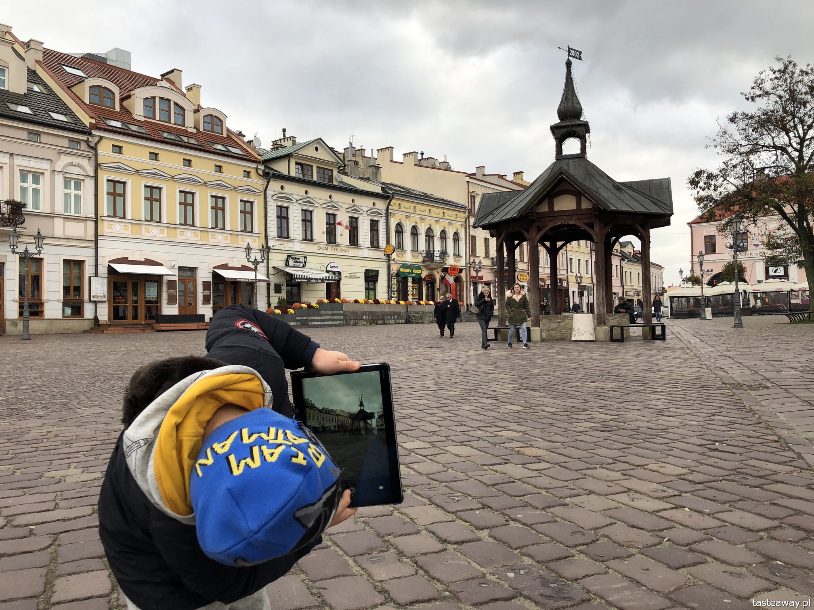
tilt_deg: +2.0
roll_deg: +2.1
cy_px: 305
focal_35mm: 29
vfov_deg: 48.2
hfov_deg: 61.7
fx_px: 682
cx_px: 407
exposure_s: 1/365
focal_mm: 3.99
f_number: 1.8
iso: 20
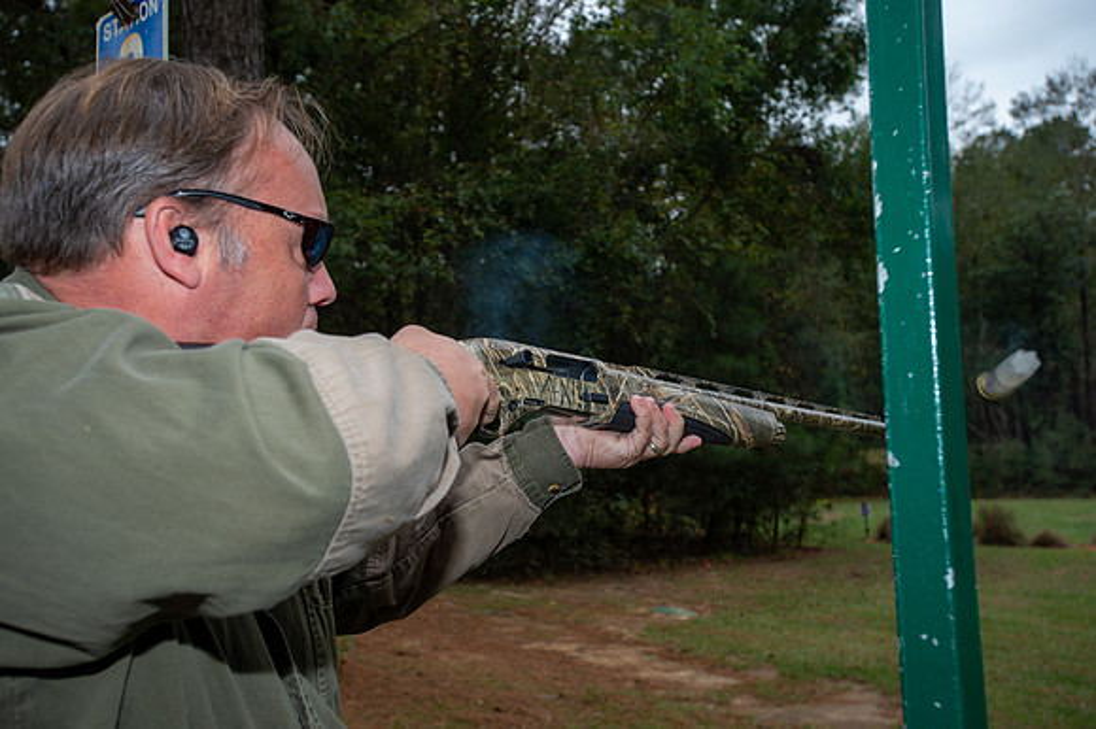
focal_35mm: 35
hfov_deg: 54.5
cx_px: 548
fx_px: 1065
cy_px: 364
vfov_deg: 37.8
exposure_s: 1/250
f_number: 6.3
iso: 320
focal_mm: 35
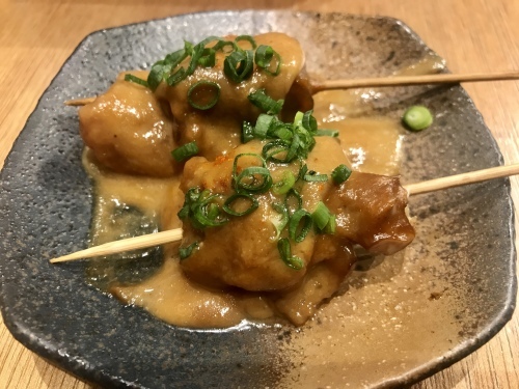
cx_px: 260
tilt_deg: -54.5
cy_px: 194
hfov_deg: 63.4
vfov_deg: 49.7
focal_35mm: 28
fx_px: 420
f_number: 1.8
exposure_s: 1/17
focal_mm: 3.99
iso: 40
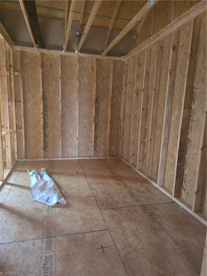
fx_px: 183
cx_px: 104
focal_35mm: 23
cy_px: 138
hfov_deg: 58.9
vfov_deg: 73.9
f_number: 1.7
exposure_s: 1/60
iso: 1250
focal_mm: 6.3
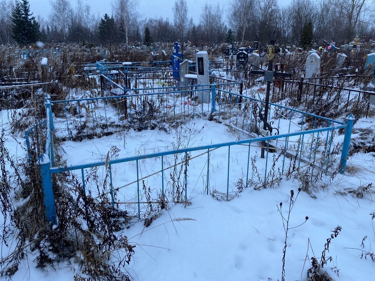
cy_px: 138
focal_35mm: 27
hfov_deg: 65.3
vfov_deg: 51.4
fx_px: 293
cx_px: 184
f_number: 1.8
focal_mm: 4.25
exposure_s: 1/125
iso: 32
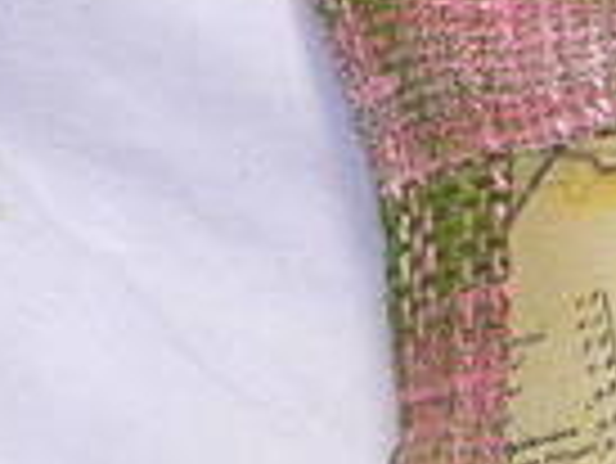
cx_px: 1070
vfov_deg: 11.1
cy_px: 597
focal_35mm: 131
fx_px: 2333
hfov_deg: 13.6
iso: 394
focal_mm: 6.4
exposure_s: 1/39
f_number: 3.7
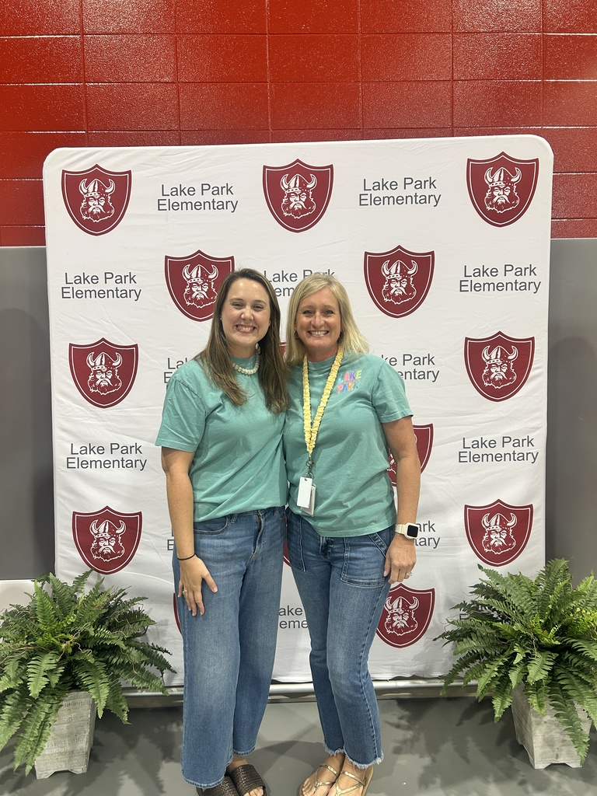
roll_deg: +0.5
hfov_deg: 53.1
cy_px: 398
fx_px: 598
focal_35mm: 26
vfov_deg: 67.3
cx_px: 298
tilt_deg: -4.2
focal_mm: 5.7
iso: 100
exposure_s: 1/120
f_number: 1.5
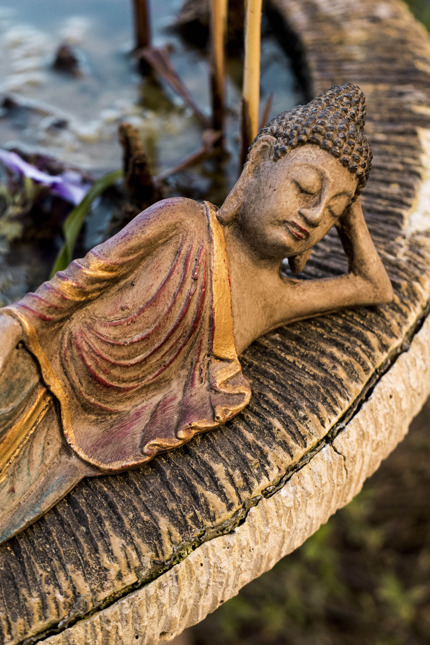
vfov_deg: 30.9
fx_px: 1164
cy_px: 271
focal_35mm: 65
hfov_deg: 20.9
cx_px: 177
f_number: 4
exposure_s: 1/1000
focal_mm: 50
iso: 1600
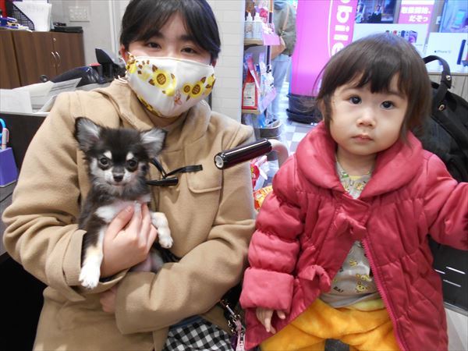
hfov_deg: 67.3
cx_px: 234
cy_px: 176
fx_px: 352
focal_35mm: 26
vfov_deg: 53.1
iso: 220
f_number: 3.2
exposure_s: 1/30
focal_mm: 4.6
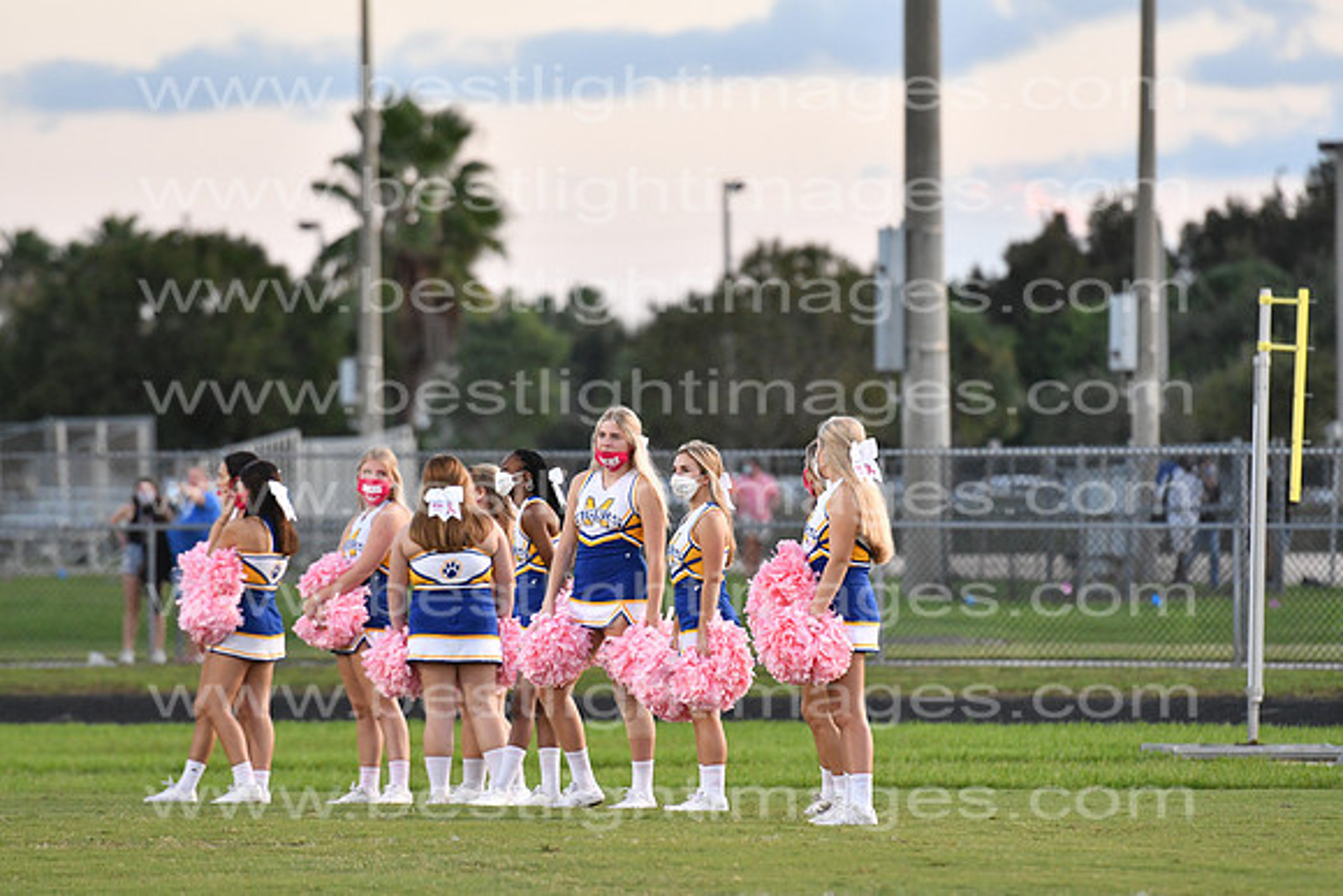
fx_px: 11194
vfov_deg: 4.6
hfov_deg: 6.9
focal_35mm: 300
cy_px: 448
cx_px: 672
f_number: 4
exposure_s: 1/800
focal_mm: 200
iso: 1600
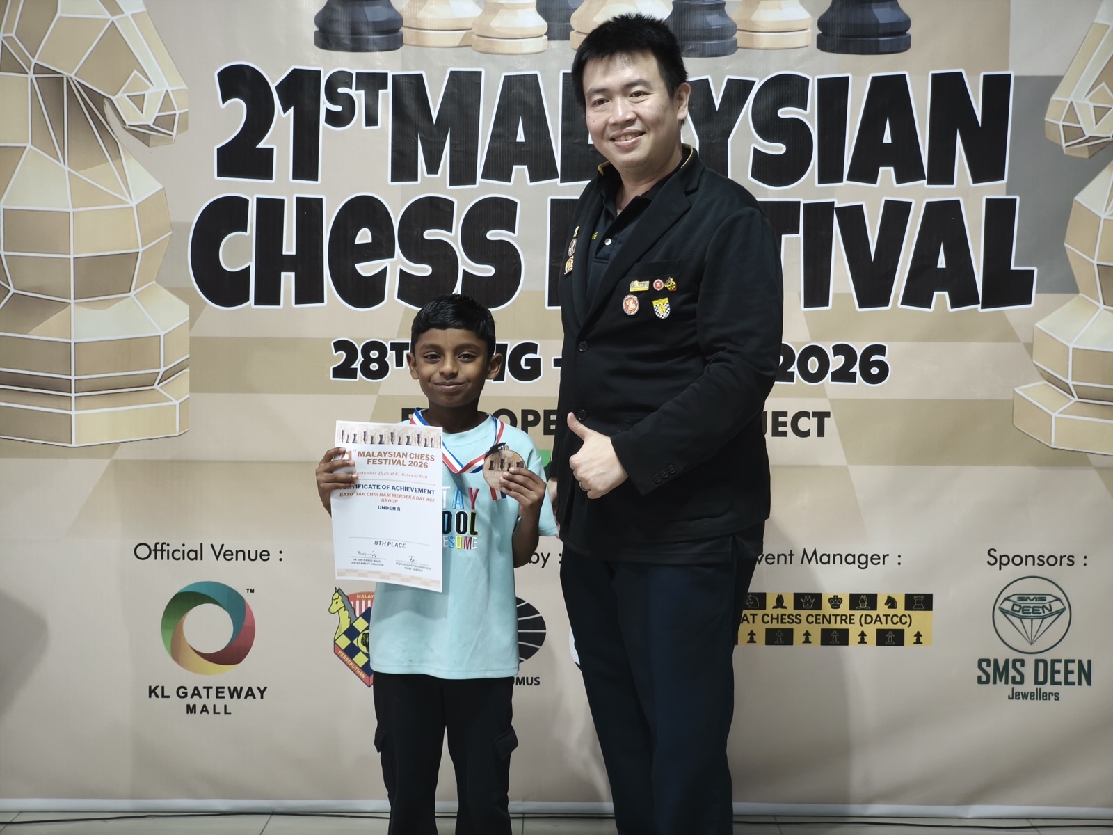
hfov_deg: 41.2
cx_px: 556
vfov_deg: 31.5
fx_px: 1479
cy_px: 418
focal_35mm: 46
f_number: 1.9
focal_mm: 7.1
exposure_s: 1/50
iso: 1250
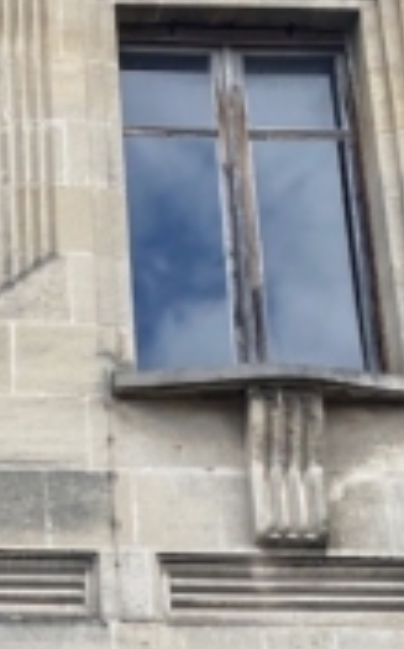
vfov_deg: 21.5
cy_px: 708
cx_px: -245
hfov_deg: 13.2
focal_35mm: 92
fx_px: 1625
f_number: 1.8
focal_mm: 4.25
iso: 32
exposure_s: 1/666
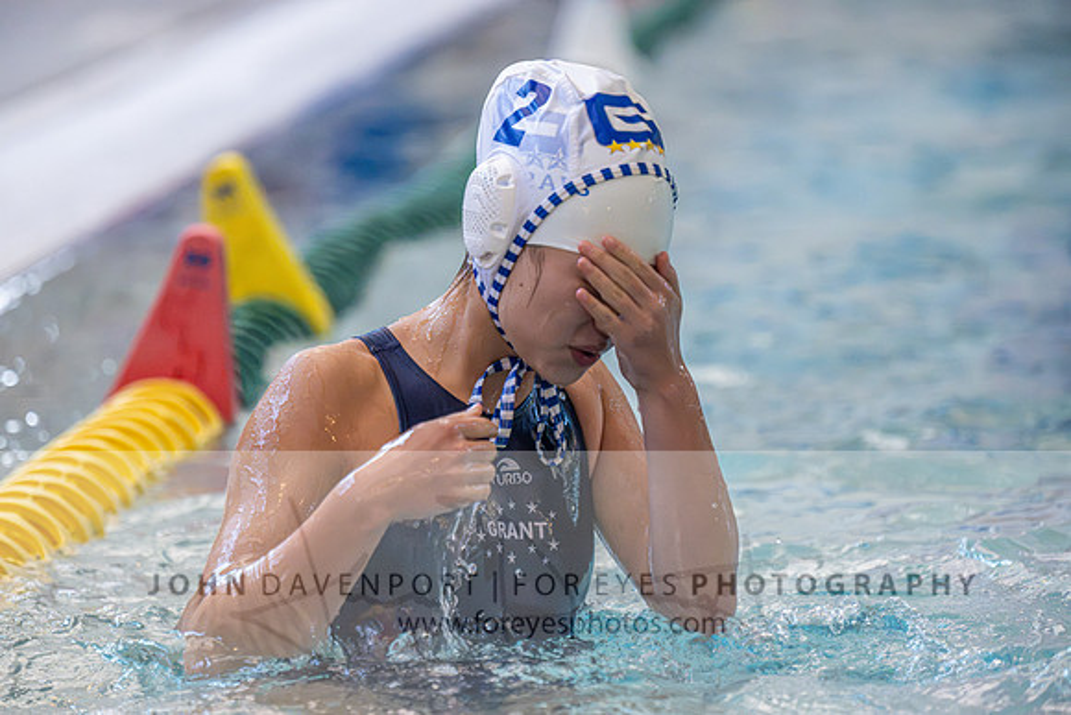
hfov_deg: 8.6
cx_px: 536
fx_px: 7141
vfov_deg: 5.7
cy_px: 358
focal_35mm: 240
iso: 25600
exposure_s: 1/1000
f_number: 4
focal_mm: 240
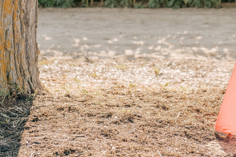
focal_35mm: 140
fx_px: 918
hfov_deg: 14.5
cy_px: -21
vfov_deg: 9.7
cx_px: 206
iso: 100
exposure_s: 1/500
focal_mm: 50
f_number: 2
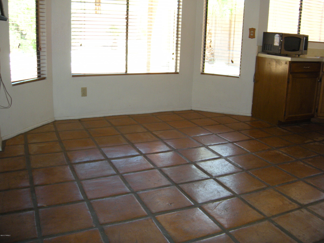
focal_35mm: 35
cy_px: 122
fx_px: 328
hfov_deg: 52.6
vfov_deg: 40.7
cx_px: 162
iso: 142
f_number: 3.8
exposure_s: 1/42.8
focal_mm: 5.9
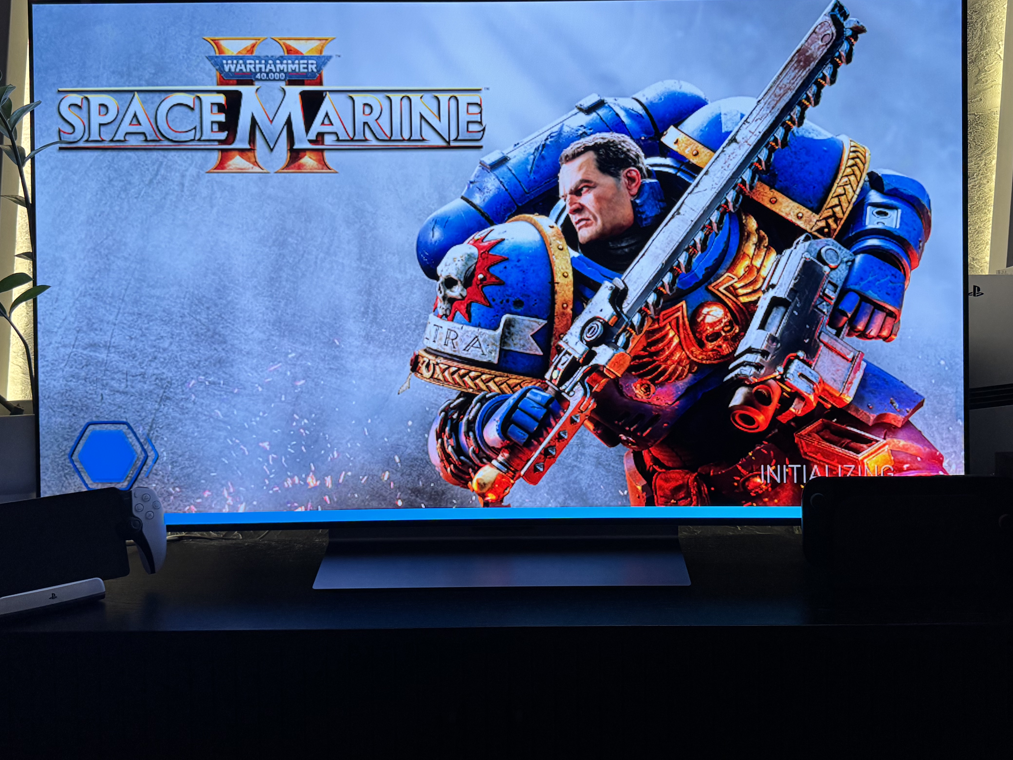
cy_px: 309
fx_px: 966
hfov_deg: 55.3
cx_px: 532
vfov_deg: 42.8
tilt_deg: -0.7
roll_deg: +0.1
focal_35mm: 33
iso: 160
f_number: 1.78
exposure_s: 1/121
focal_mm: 6.76
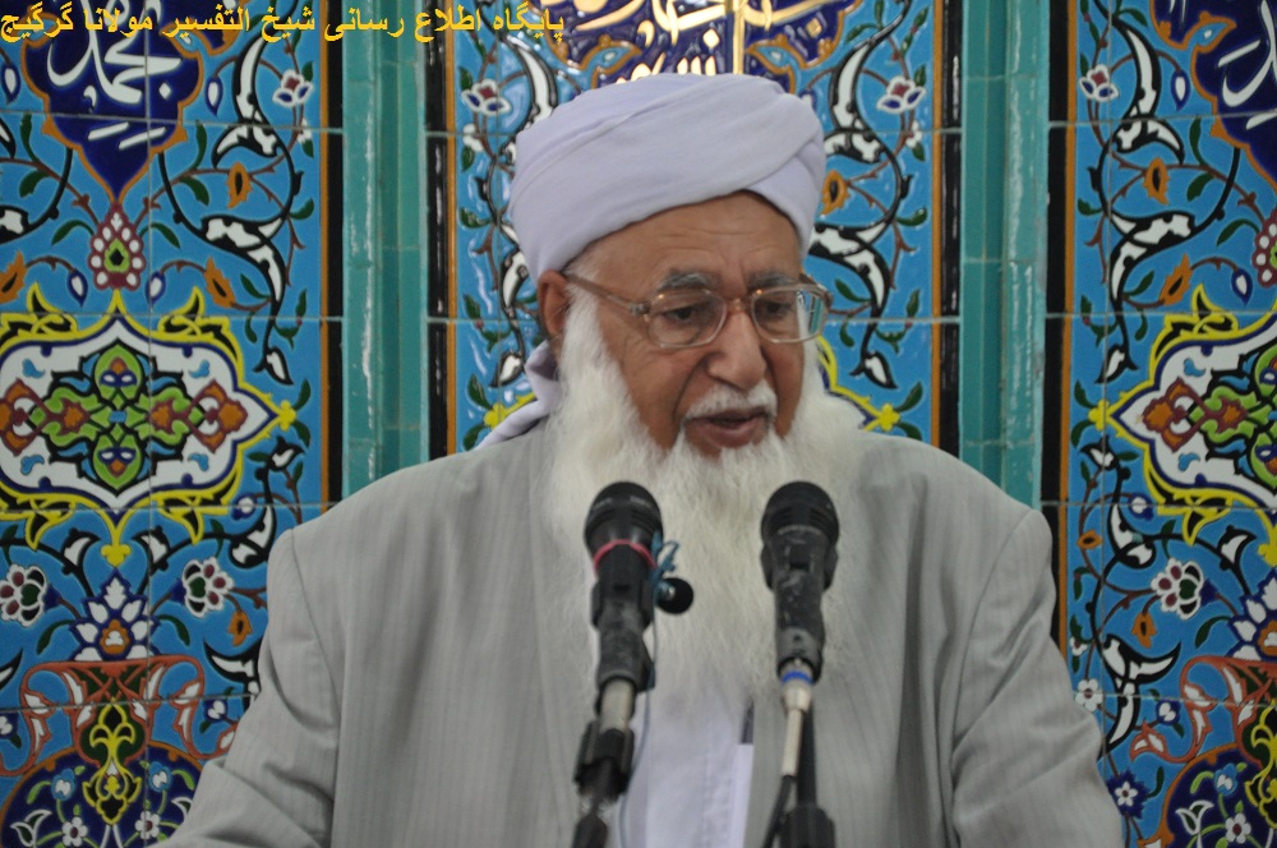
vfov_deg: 9.9
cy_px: 424
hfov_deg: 14.9
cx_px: 638
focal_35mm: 138
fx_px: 4889
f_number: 5.6
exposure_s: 1/100
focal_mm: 92
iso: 1600
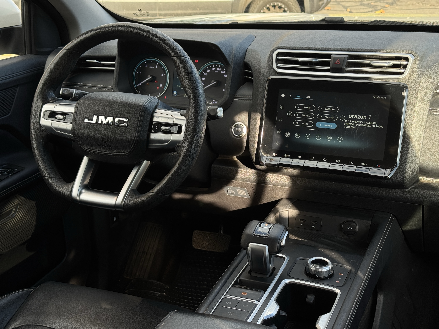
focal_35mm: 48
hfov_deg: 39.7
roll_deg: +4.0
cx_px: 220
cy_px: 164
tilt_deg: -22.1
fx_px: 609
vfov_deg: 30.3
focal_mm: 6.76
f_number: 1.78
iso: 64
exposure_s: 1/282
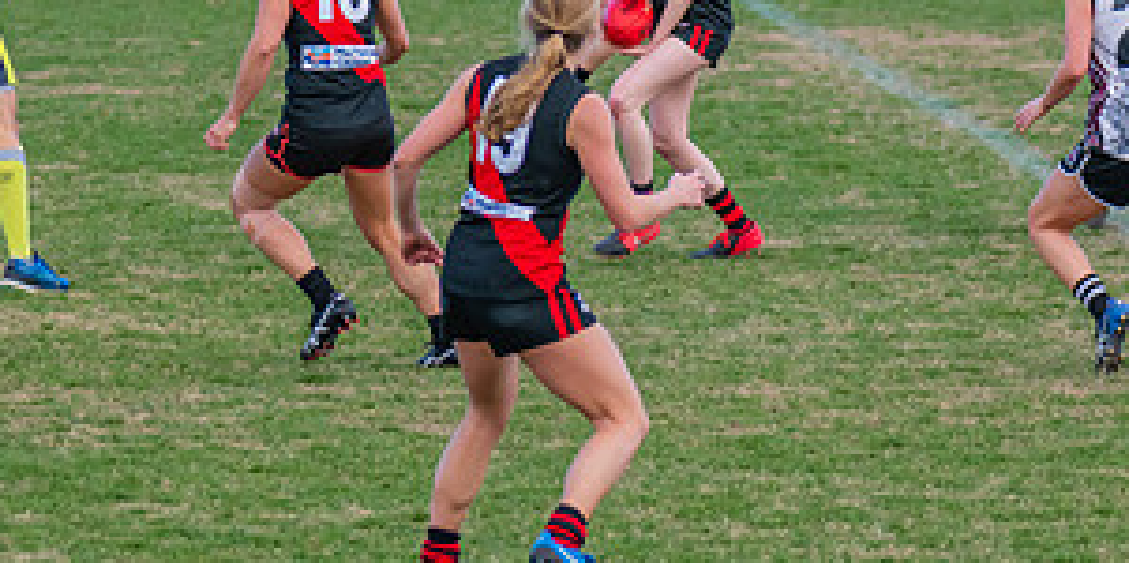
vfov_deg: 2.0
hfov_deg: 4.0
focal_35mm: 560
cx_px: 593
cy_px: 52
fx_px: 16325
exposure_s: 1/1250
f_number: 4.5
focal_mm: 195
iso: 800
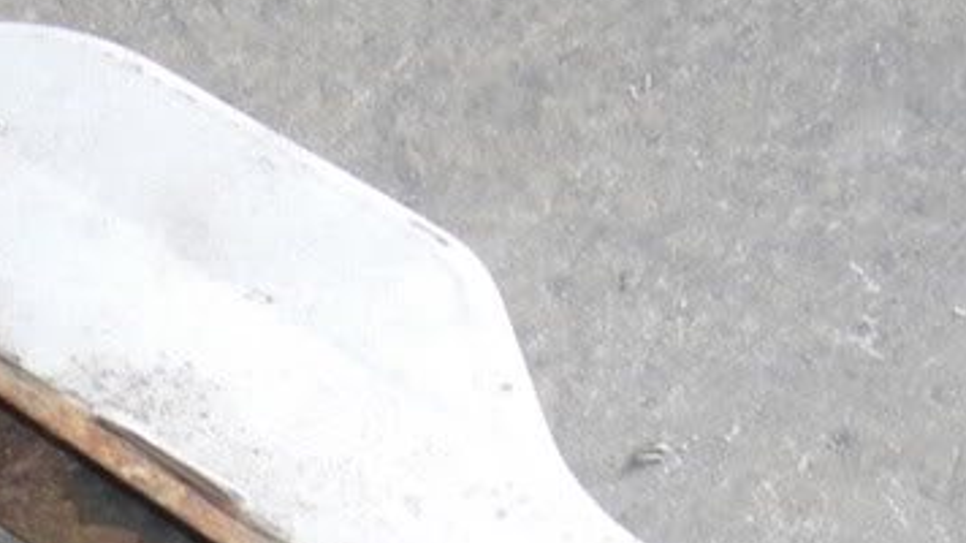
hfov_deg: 17.9
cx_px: 274
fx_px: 3047
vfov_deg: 9.7
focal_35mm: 119
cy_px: 934
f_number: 2.8
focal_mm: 7.9
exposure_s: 1/30
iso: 200
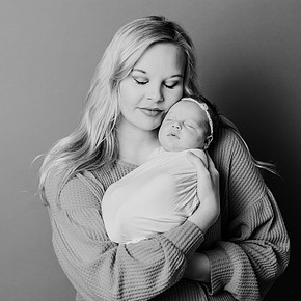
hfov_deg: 20.4
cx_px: 154
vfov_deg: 20.4
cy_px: 140
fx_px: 836
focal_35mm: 85
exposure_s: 1/160
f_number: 2.8
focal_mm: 50
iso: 100
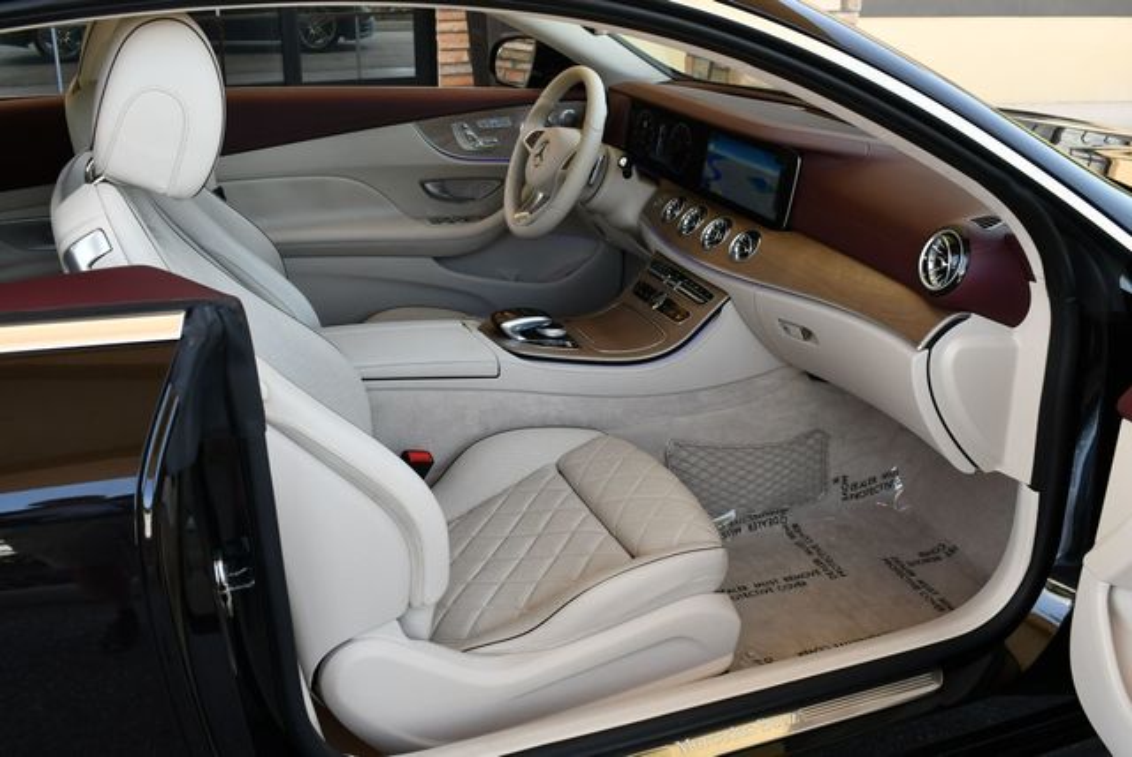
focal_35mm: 36
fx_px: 1133
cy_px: 378
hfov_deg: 53.1
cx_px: 566
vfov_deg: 36.9
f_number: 5
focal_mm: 18
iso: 400
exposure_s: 1/250
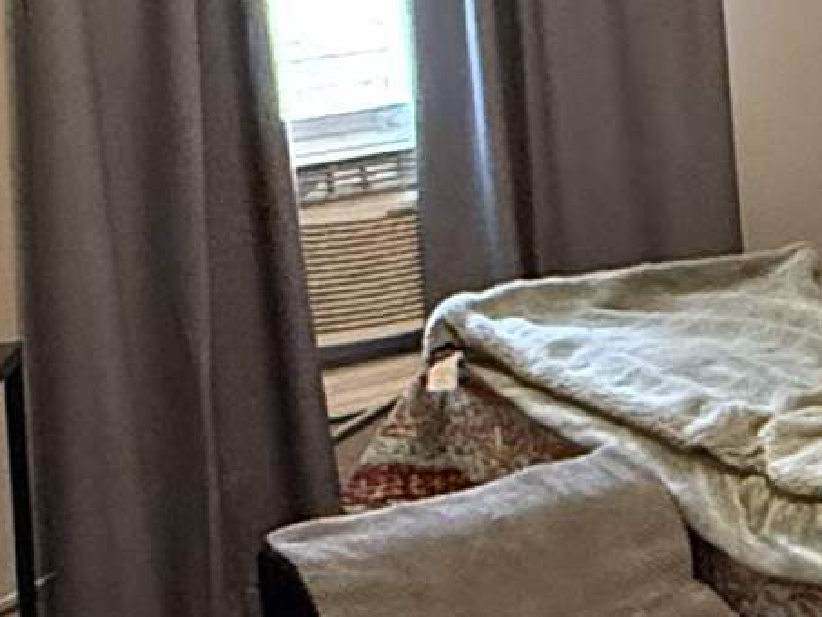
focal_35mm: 95
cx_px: 1341
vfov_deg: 15.2
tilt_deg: -5.6
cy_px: -29
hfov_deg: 17.8
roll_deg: +1.6
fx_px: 2256
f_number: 2.2
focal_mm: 2.22
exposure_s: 1/60
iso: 800
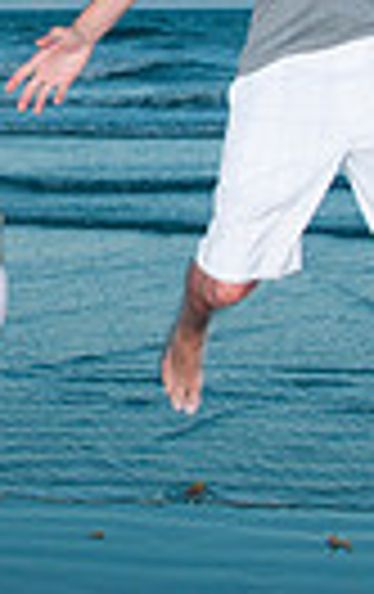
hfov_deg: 9.6
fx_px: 2176
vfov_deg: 15.4
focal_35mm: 134
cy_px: 61
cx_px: -140
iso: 100
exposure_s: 1/125
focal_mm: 20
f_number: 7.1
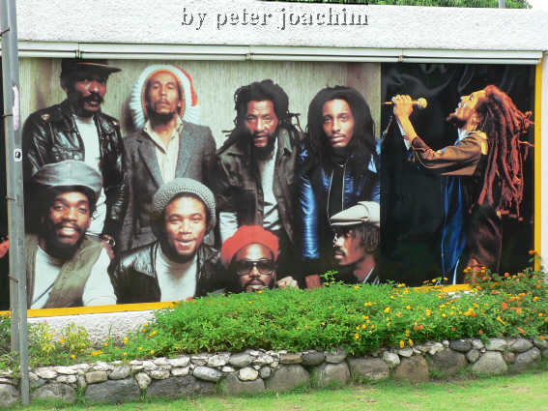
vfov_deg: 21.9
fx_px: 1060
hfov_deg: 29.0
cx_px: 274
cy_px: 206
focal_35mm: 67
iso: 64
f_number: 4
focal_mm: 11.4
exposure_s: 1/125
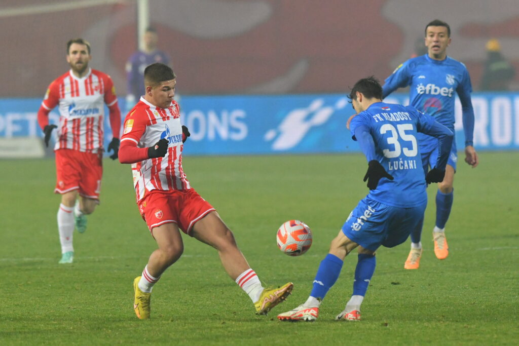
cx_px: 260
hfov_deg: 6.9
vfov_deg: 4.6
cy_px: 173
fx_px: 4325
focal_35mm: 300
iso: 5000
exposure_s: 1/1600
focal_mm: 300
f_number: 4
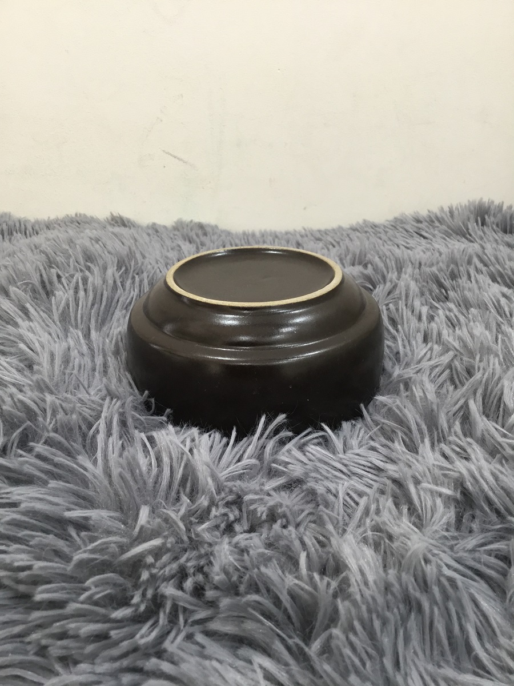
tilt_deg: -27.3
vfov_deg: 58.4
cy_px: 343
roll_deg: +0.8
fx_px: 614
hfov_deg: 45.4
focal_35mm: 31
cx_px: 257
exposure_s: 1/33
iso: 100
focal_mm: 3.3
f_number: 2.4
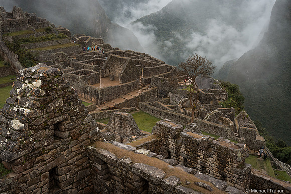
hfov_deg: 45.3
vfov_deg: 31.1
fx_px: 349
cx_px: 146
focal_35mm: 43
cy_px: 97
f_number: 9
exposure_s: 1/200
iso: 320
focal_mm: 42
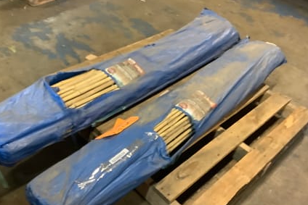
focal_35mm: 38
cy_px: 105
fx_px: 325
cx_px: 131
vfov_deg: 35.1
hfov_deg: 50.5
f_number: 2.4
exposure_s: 1/25
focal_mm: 3.3
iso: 500
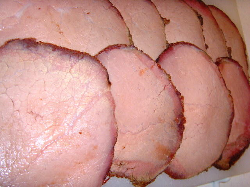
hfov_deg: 47.9
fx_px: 282
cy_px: 94
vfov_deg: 36.8
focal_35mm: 39
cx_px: 125
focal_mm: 6.6
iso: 200
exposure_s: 1/45
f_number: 3.5
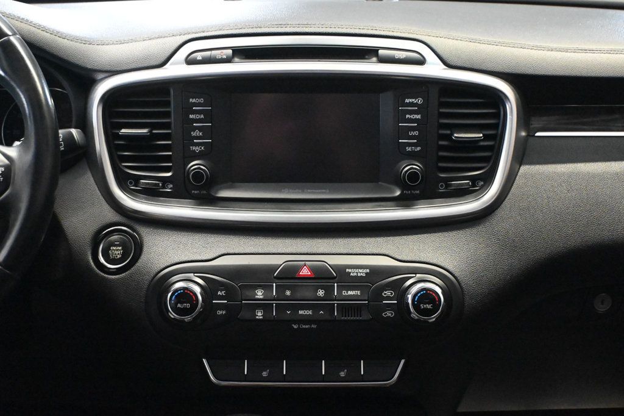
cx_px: 312
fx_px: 936
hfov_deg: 36.9
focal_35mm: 54
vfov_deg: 25.0
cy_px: 208
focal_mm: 36
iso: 12800
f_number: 5.3
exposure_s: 1/60
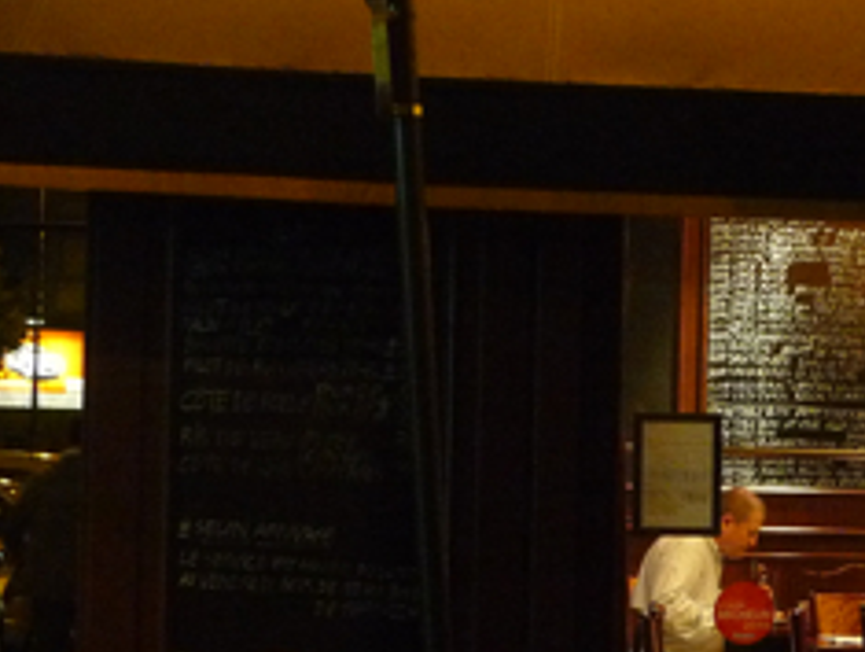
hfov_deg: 12.5
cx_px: 894
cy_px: 398
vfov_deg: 9.6
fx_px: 3879
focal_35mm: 155
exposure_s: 1/15
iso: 800
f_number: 2.8
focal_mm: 12.1
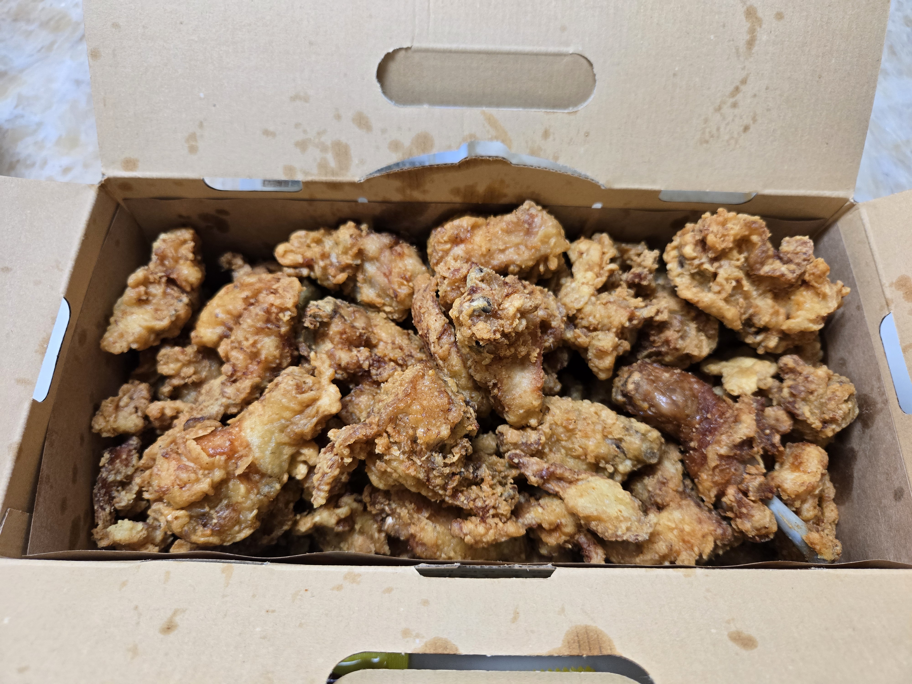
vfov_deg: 58.9
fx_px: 606
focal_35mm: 23
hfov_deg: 73.9
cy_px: 342
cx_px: 456
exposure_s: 1/120
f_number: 1.8
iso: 400
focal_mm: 5.4
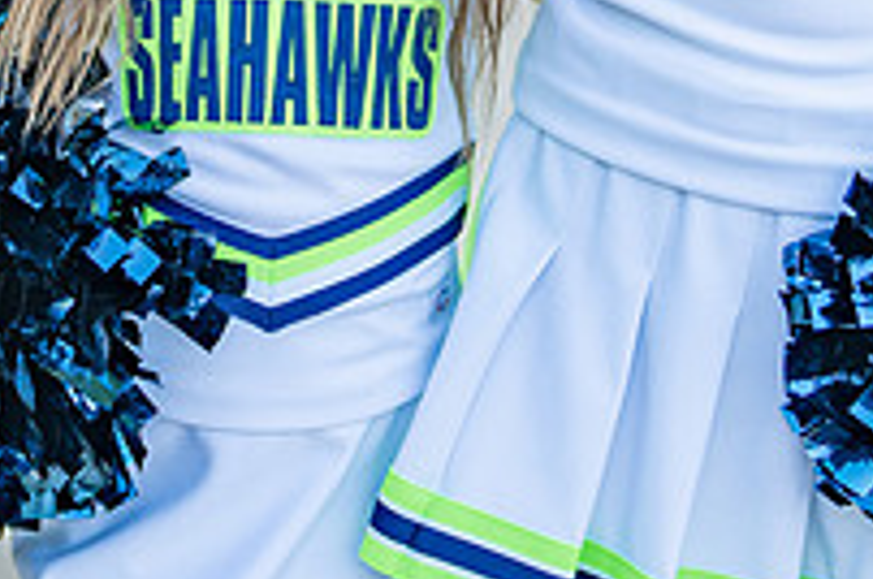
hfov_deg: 11.2
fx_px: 4455
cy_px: -167
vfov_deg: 7.4
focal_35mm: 184
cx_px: 568
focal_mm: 50
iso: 100
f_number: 1.2
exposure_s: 1/800
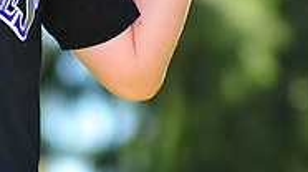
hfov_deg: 3.7
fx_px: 4803
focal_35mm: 589
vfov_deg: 2.0
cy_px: -142
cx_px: -36
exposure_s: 1/400
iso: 200
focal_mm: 180
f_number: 5
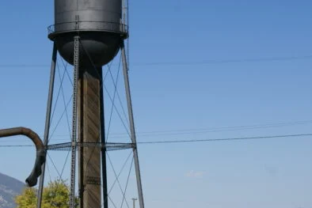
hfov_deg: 17.4
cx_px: 95
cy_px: 100
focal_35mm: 117
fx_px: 1014
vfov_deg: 11.7
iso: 100
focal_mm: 40
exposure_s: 1/250
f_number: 13
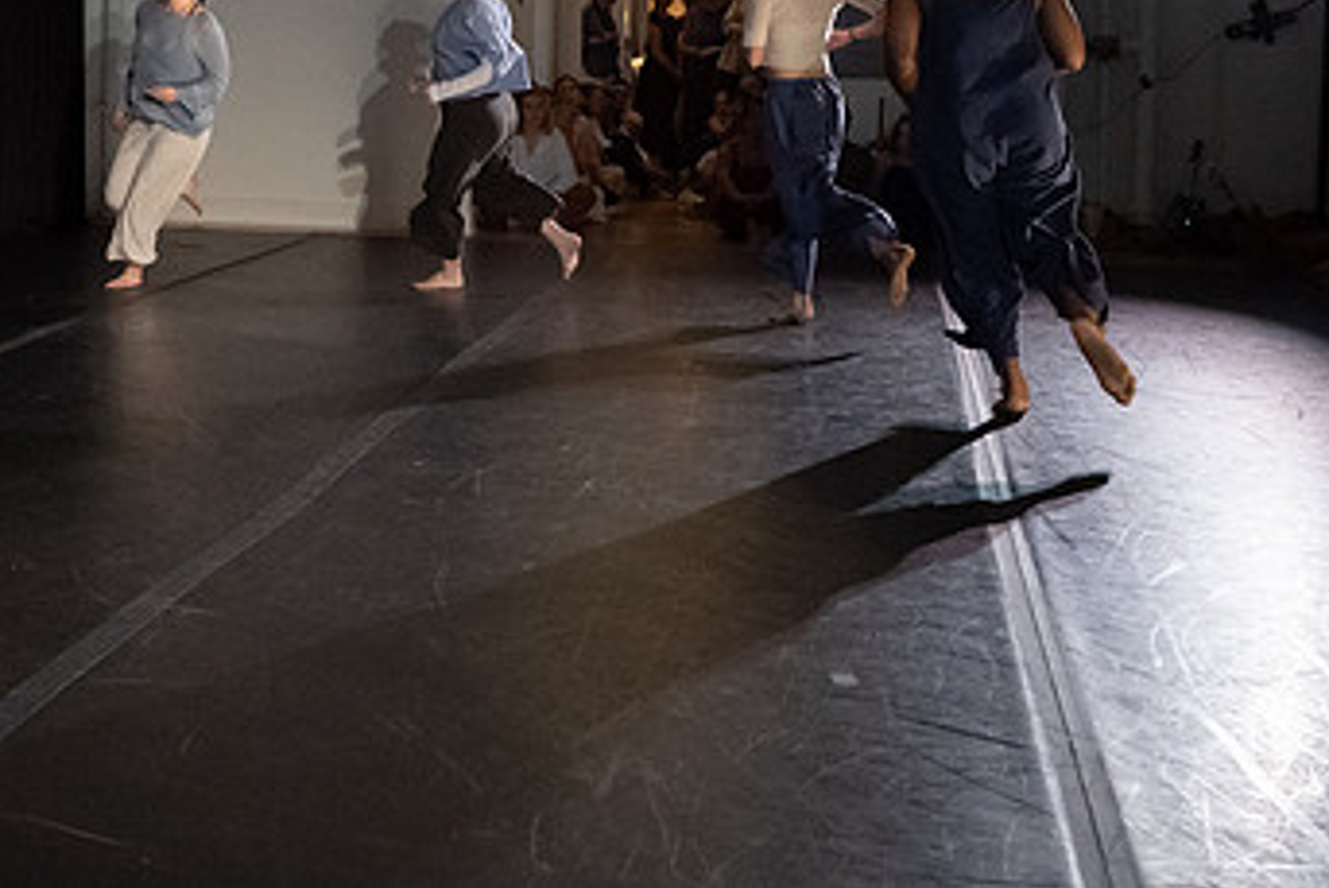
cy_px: 101
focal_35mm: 59
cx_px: 16
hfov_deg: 31.5
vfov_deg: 22.5
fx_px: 2179
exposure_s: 1/400
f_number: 4
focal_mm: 28
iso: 6400
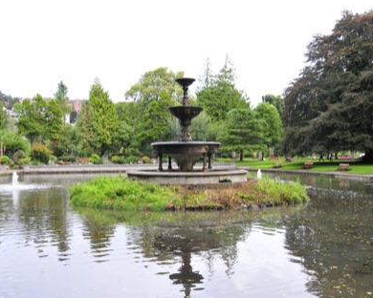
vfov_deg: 39.2
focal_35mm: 38
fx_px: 419
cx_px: 180
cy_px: 149
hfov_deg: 47.9
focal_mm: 22
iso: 400
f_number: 6.3
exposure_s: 1/160
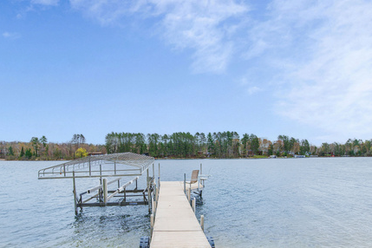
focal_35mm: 21
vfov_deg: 58.1
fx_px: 217
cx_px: 172
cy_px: 166
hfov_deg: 81.1
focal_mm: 15
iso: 640
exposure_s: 1/320
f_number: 8
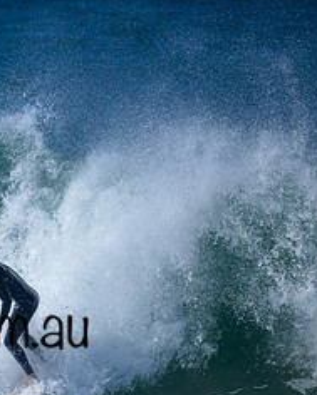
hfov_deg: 0.8
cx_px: -89
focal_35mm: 1848
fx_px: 21658
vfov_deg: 1.0
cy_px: 309
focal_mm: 800
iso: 1800
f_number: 6.3
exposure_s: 1/2000
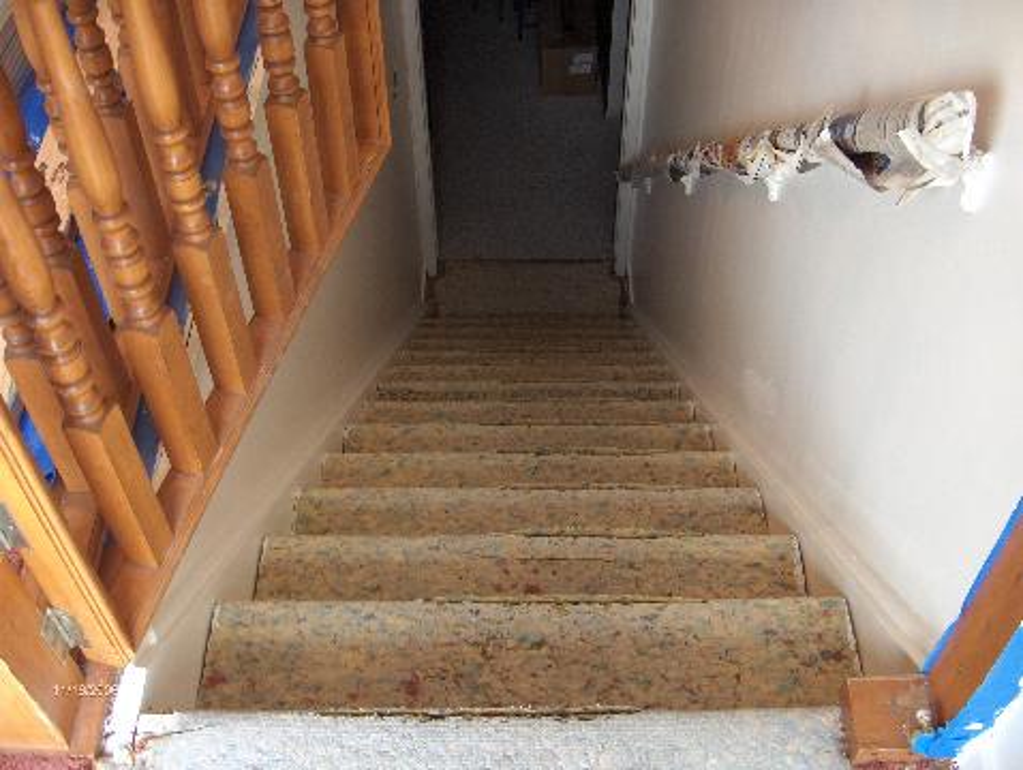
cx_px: 512
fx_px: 1154
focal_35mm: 39
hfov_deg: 47.8
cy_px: 385
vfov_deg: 36.9
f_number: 2.8
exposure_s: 1/26.6
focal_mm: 8
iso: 200
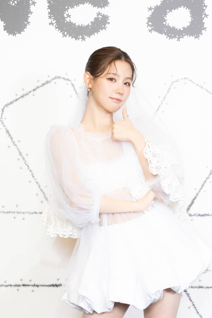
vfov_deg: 15.8
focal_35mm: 130
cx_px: 113
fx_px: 1148
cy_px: 189
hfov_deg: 10.6
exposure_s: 1/125
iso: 500
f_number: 4
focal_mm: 105
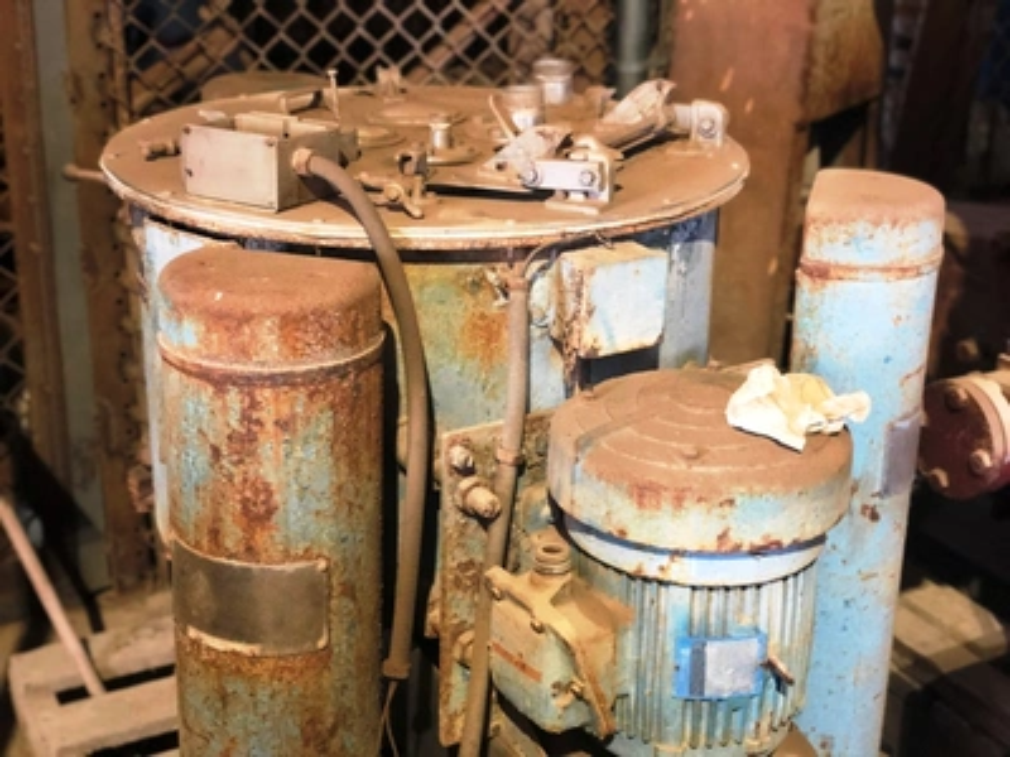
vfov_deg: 28.0
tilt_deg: -20.6
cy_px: 378
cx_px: 505
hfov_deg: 36.8
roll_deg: -0.6
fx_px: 1517
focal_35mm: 52
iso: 160
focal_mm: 6
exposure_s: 1/8
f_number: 2.4
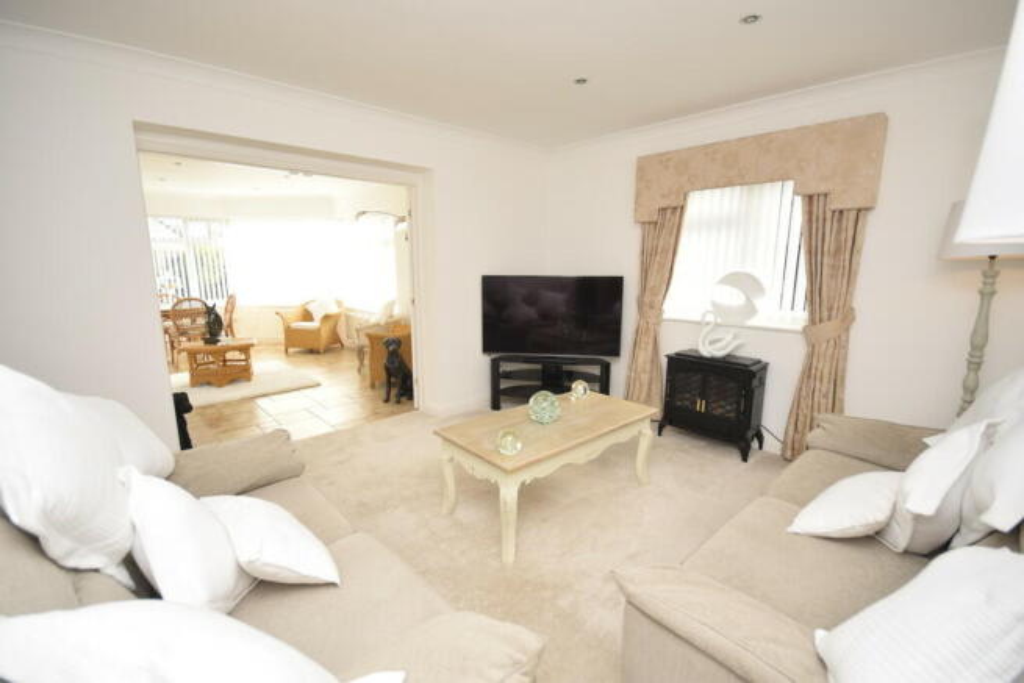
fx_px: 427
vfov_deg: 77.4
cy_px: 342
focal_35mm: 15
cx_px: 512
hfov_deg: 100.4
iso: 450
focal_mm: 10
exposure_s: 1/125
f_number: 5.6
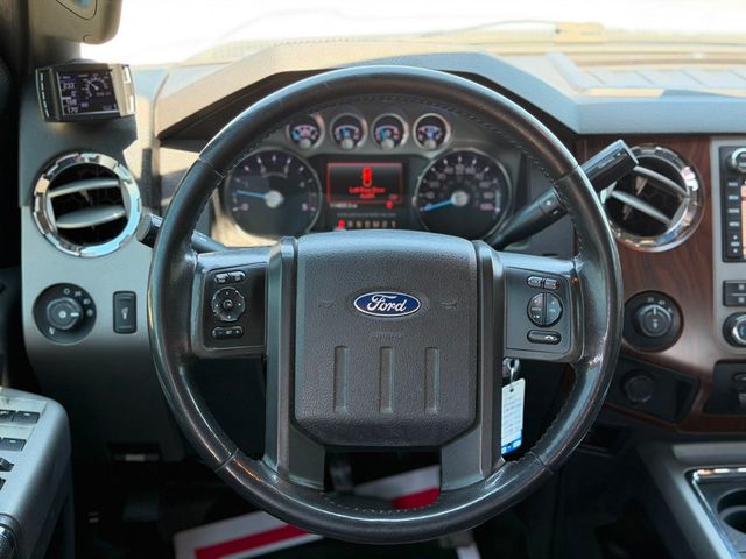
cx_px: 373
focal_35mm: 48
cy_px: 280
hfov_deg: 39.7
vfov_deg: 30.3
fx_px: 1034
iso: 200
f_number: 1.78
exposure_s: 1/115
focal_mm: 6.76
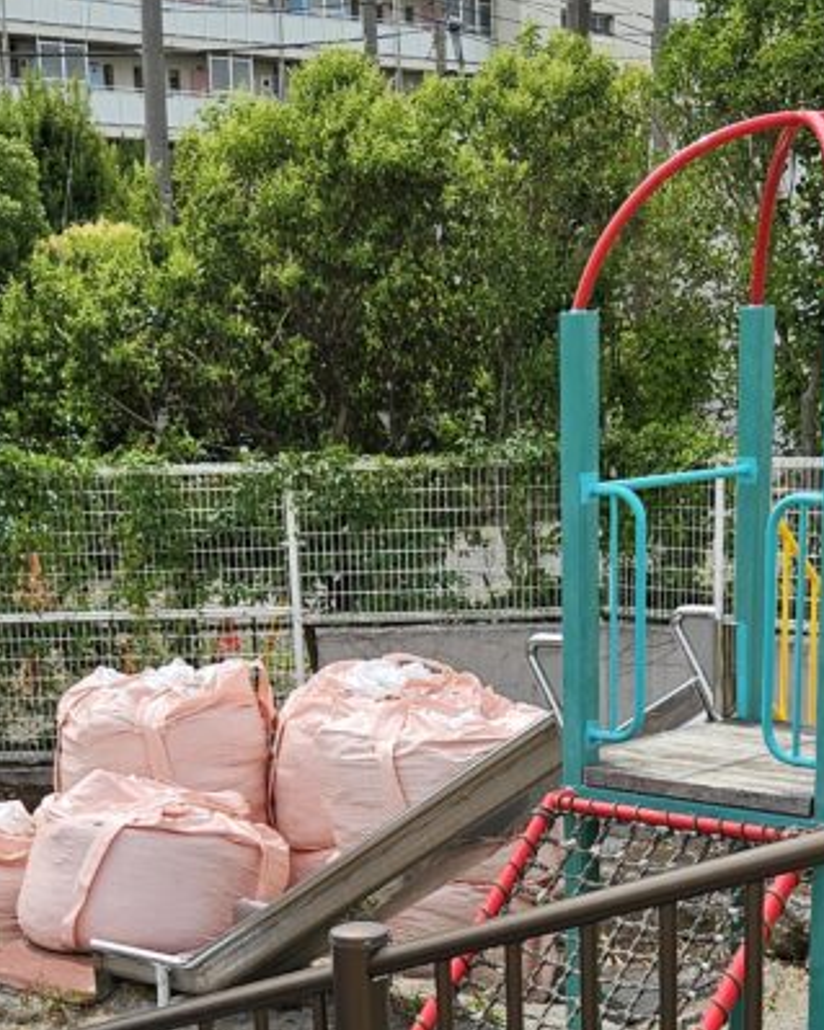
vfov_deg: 25.4
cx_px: 444
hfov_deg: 21.3
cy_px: 968
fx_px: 2196
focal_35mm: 72
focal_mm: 5.4
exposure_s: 1/1580
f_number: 1.8
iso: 25
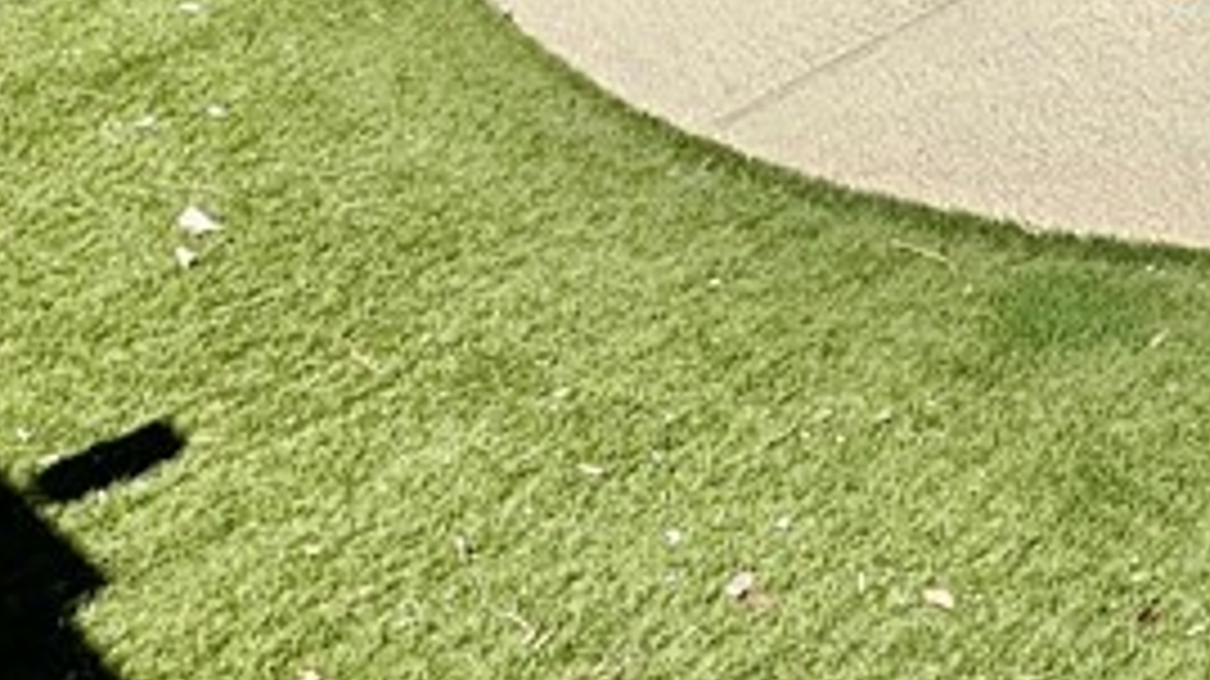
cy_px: -761
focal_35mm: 58
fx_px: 1860
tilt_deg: -1.1
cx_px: 1453
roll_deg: +0.8
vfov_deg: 15.5
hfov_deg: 30.6
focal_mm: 2.22
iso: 50
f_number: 2.2
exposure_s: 1/2770
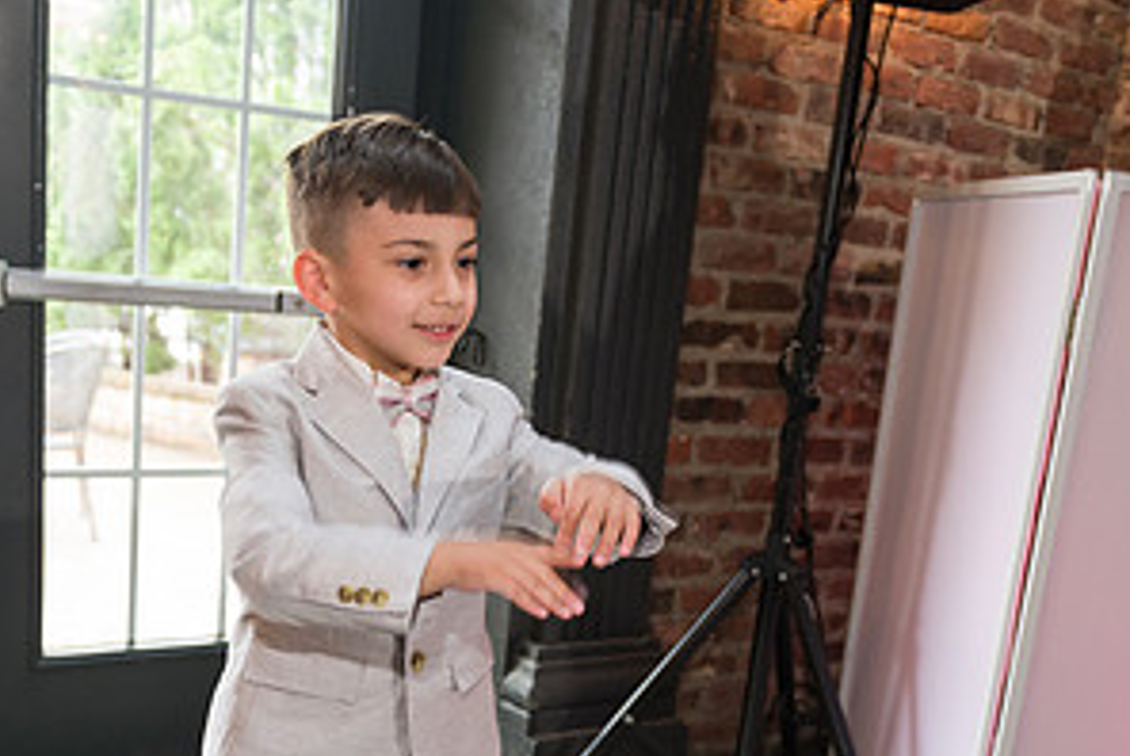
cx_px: 489
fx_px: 1477
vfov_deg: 27.5
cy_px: 701
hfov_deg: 41.8
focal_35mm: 47
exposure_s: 1/125
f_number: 3.2
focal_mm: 24
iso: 1000
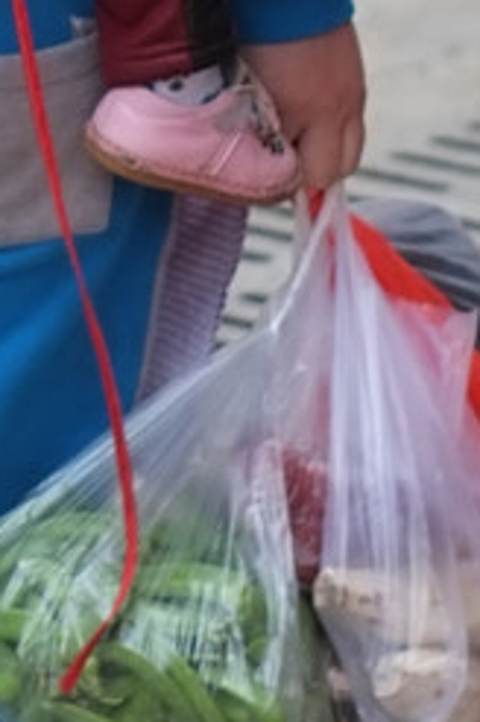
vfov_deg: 5.9
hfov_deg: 4.0
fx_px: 6899
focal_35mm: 344
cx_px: -376
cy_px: -620
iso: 200
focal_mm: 35
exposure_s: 1/320
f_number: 2.5
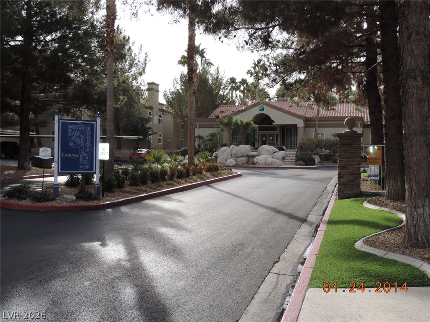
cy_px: 161
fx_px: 435
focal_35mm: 35
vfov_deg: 40.7
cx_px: 215
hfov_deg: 52.6
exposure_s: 1/500
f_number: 3.3
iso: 80
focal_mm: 6.2
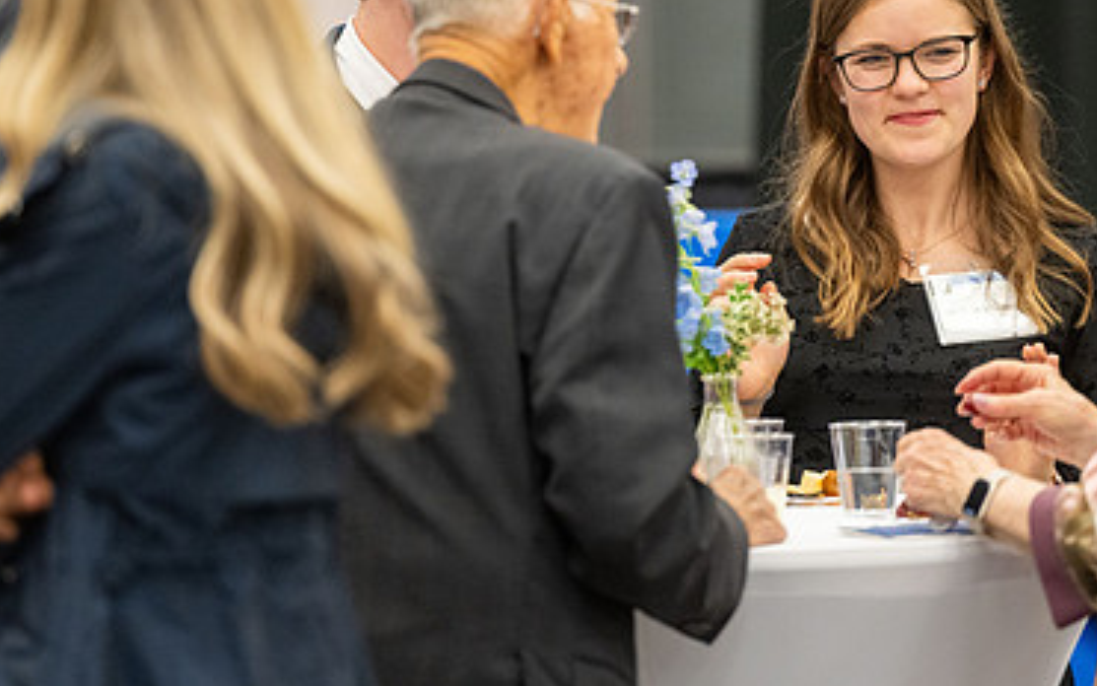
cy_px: 208
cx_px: 645
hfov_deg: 6.6
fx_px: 9539
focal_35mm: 319
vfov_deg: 4.1
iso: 2000
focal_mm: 200
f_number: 2.8
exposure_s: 1/200
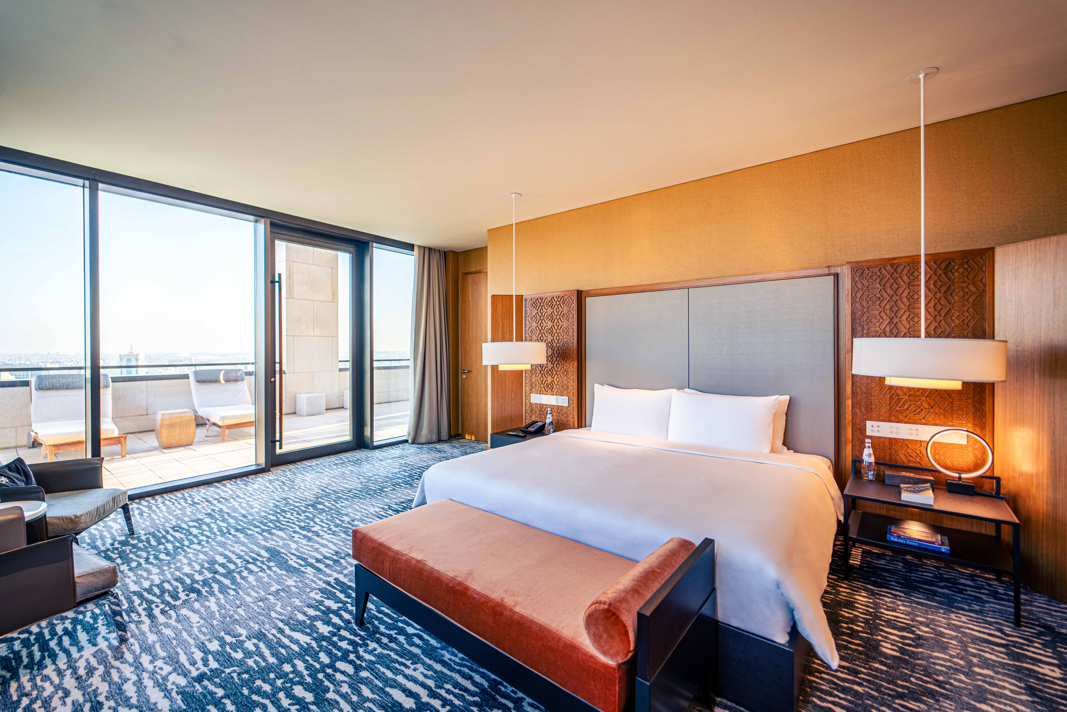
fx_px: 415
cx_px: 534
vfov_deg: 81.2
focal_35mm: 14
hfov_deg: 104.3
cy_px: 356
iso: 100
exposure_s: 1/250
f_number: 8
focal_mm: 14
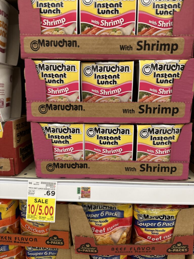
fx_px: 179
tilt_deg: -11.5
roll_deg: -1.0
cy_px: 130
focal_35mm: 24
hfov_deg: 56.8
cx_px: 97
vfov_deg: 71.6
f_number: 1.78
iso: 125
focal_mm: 6.86
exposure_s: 1/63
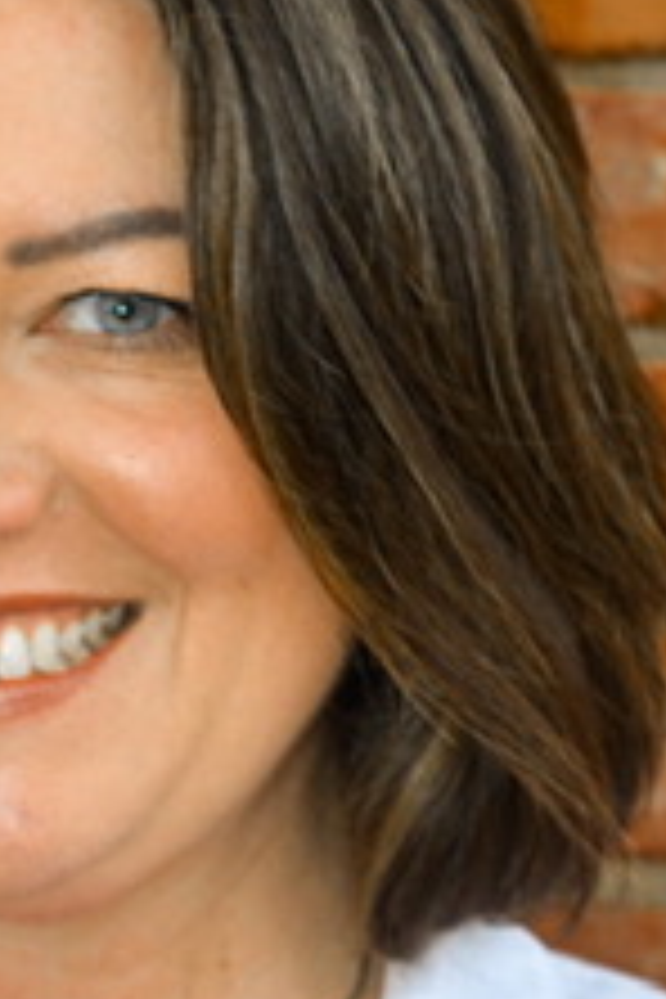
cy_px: 842
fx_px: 5994
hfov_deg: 6.3
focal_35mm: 216
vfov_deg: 9.5
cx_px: 52
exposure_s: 1/80
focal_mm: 50
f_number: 4
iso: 400
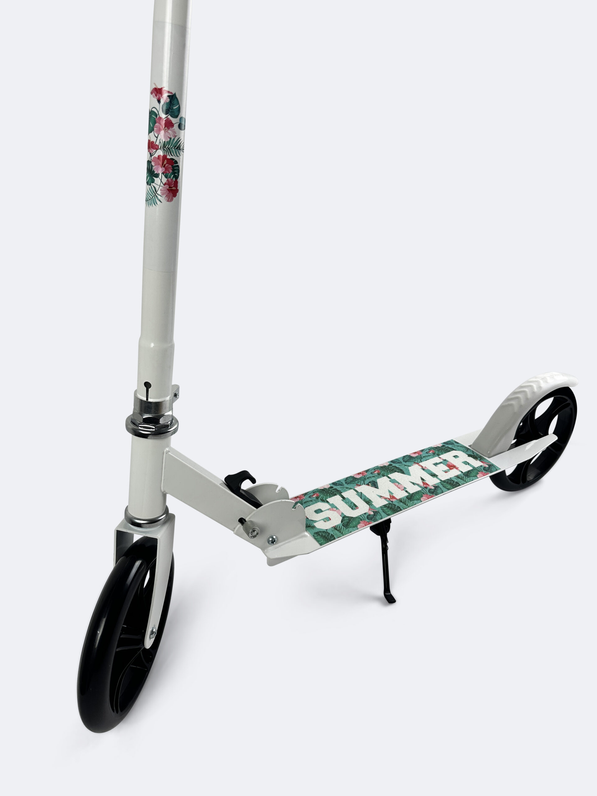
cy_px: 398
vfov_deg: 71.6
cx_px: 298
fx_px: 552
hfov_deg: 56.8
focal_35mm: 24
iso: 64
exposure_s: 1/100
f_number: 1.78
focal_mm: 6.86
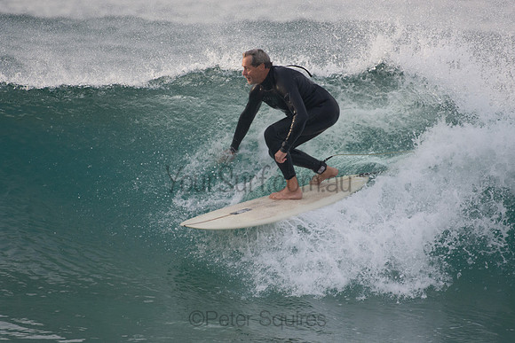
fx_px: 10731
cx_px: 258
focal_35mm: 750
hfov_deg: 2.7
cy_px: 172
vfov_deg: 1.8
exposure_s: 1/1600
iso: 900
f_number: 5.6
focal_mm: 500
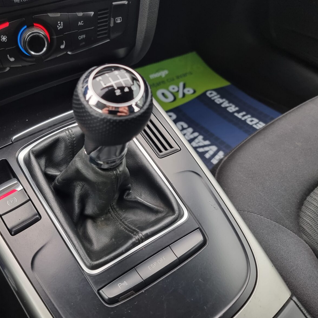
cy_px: 158
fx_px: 301
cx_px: 104
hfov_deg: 54.4
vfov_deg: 55.6
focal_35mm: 29
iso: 200
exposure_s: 1/120
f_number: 1.8
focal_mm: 6.7
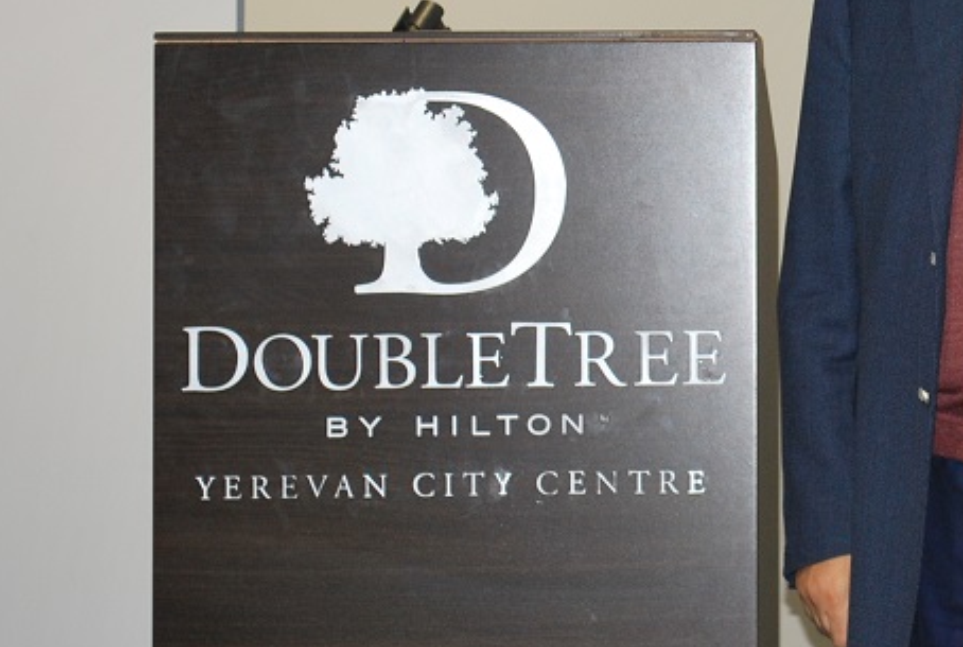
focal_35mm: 152
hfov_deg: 13.3
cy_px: 16
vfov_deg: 9.0
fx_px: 4075
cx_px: 978
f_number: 5.3
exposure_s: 1/60
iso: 400
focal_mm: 46
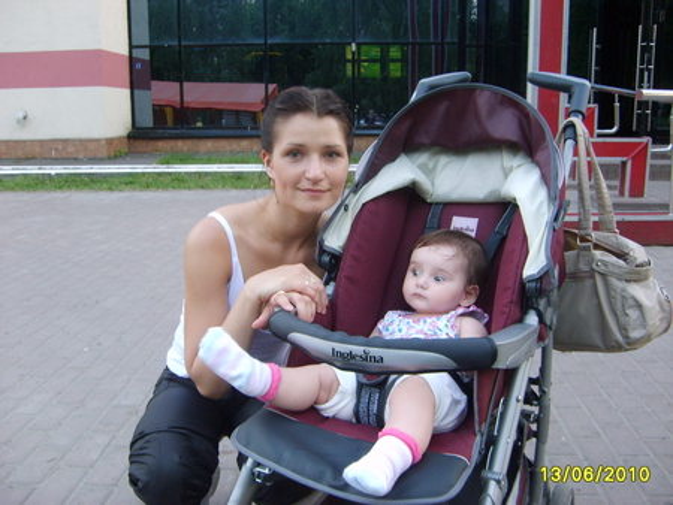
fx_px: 681
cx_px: 336
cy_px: 252
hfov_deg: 52.6
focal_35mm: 35
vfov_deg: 40.7
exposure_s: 1/15
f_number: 2.8
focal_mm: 5.8
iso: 139
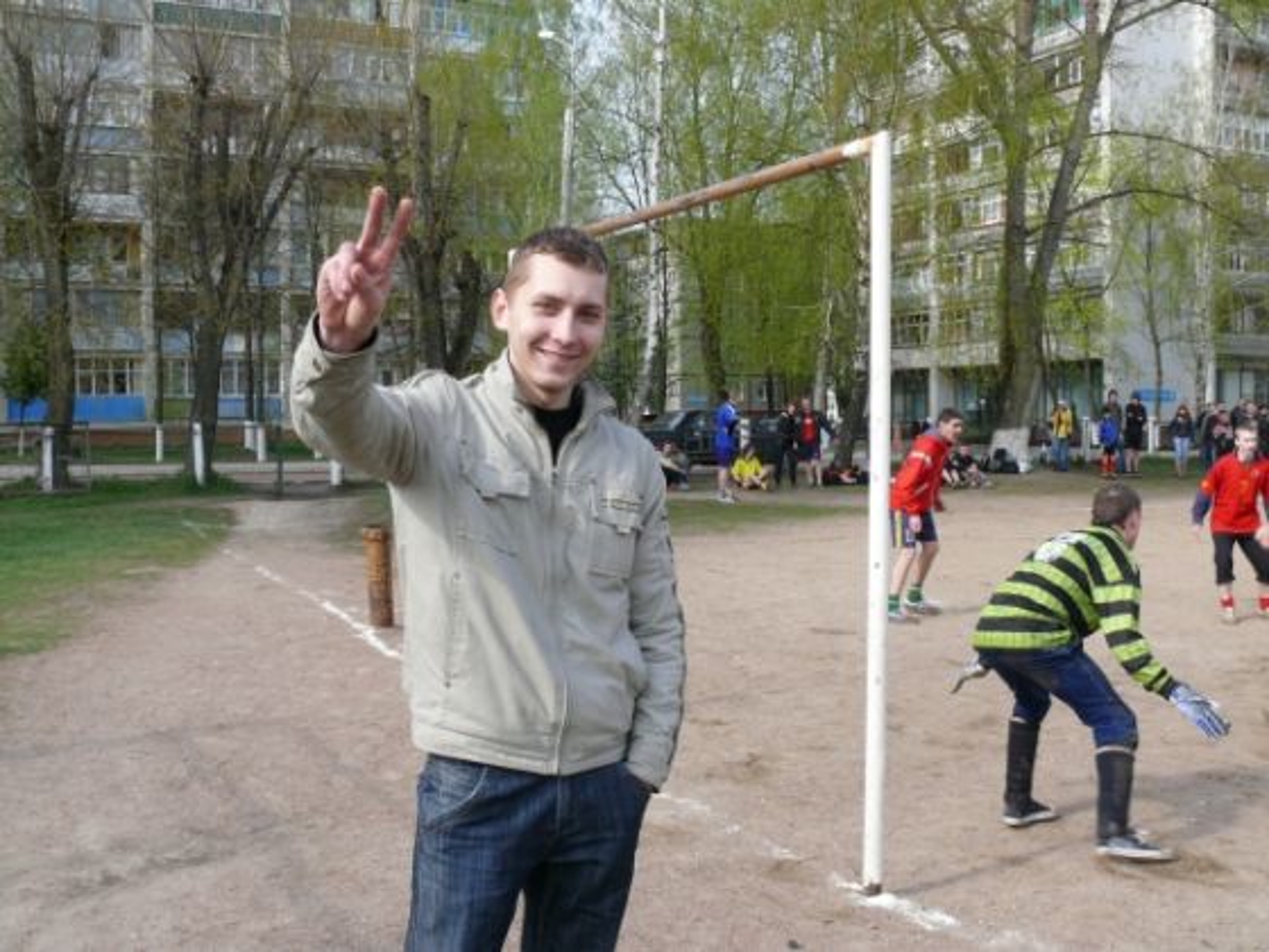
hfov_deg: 52.6
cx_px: 634
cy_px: 476
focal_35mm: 35
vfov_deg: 40.7
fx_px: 1283
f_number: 5.6
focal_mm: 7.4
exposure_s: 1/200
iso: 100
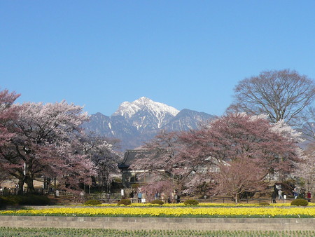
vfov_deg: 24.8
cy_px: 118
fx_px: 537
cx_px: 158
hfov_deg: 32.7
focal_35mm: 59
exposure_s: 1/160
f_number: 9
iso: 100
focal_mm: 6.4
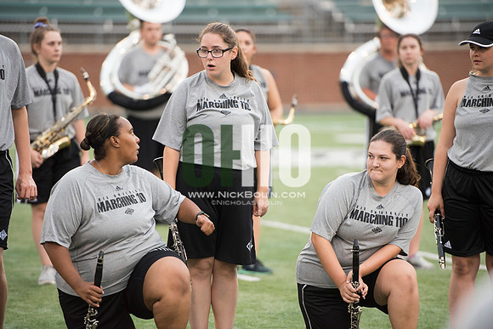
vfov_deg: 6.9
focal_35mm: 200
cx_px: 246
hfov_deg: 10.3
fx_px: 2739
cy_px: 164
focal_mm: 200
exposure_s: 1/1250
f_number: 2.8
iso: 1000
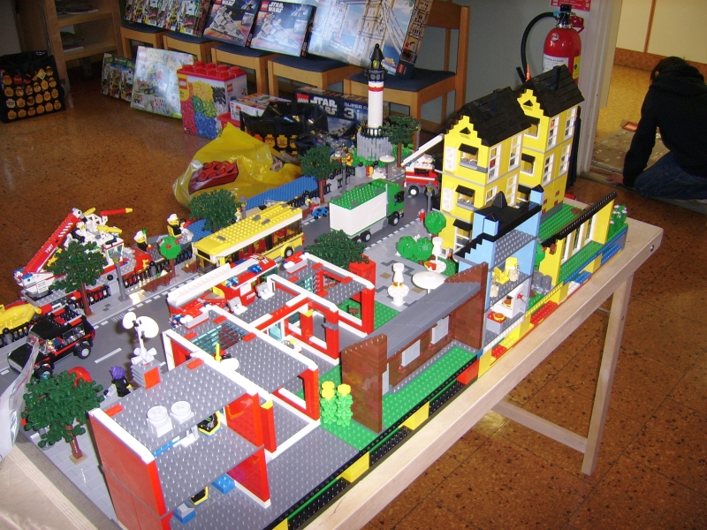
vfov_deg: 40.7
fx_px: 715
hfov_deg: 52.6
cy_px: 265
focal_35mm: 35
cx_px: 354
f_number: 2.8
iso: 100
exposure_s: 1/30
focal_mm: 5.95
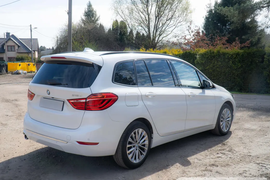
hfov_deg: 48.8
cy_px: 91
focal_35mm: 40
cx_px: 116
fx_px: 297
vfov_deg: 33.7
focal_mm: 23
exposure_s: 1/125
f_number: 9
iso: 100
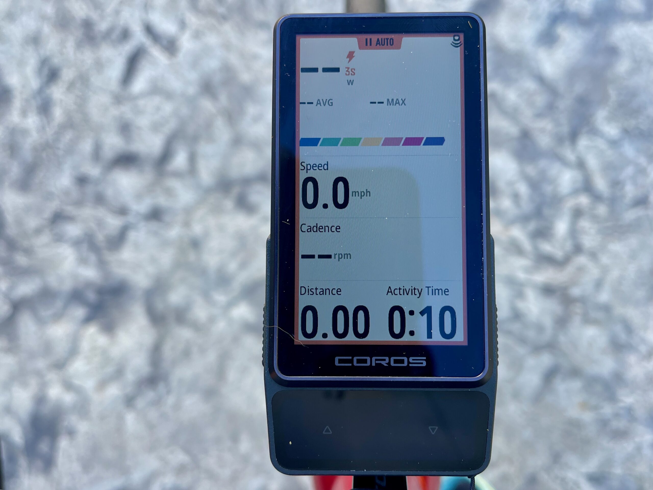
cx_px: 326
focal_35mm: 25
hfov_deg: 69.4
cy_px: 245
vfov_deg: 54.9
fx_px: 472
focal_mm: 5.1
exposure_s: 1/121
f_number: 1.6
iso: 40
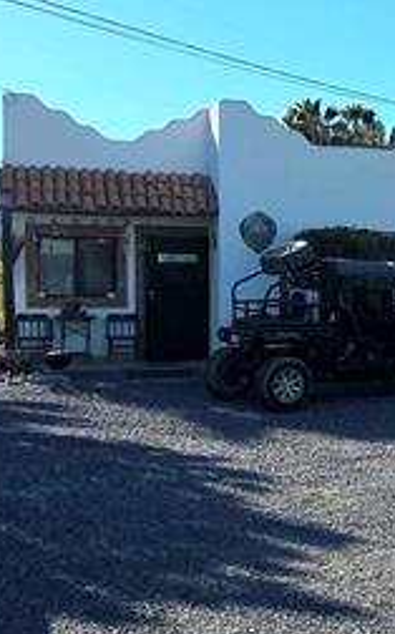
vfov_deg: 36.3
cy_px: 320
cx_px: 526
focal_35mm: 56
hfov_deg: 20.8
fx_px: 967
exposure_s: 1/2500
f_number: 1.9
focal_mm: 2.2
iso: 40
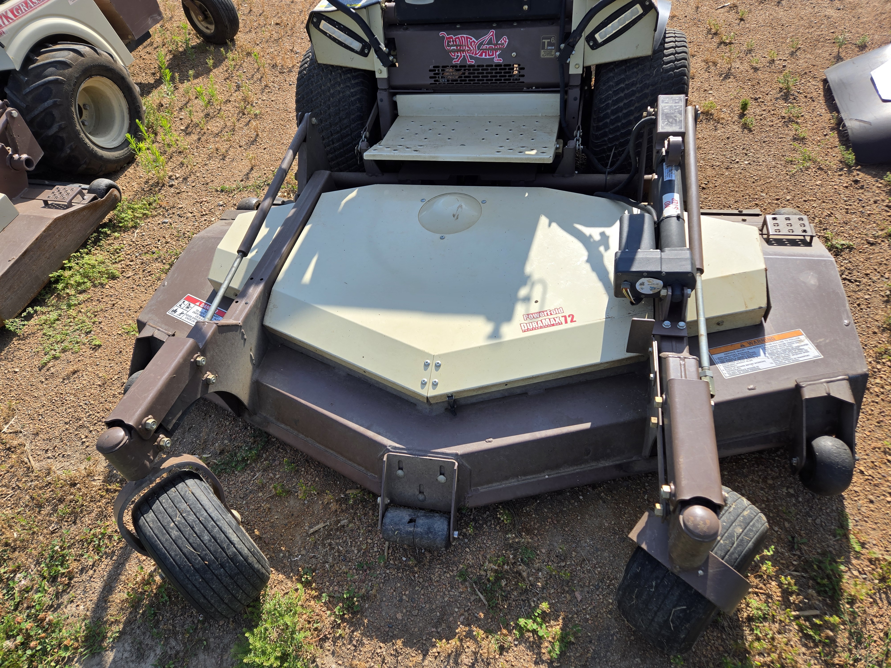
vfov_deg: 58.9
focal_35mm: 23
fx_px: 592
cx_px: 446
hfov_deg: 73.9
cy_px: 334
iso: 25
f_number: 1.8
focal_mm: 5.4
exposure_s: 1/1262
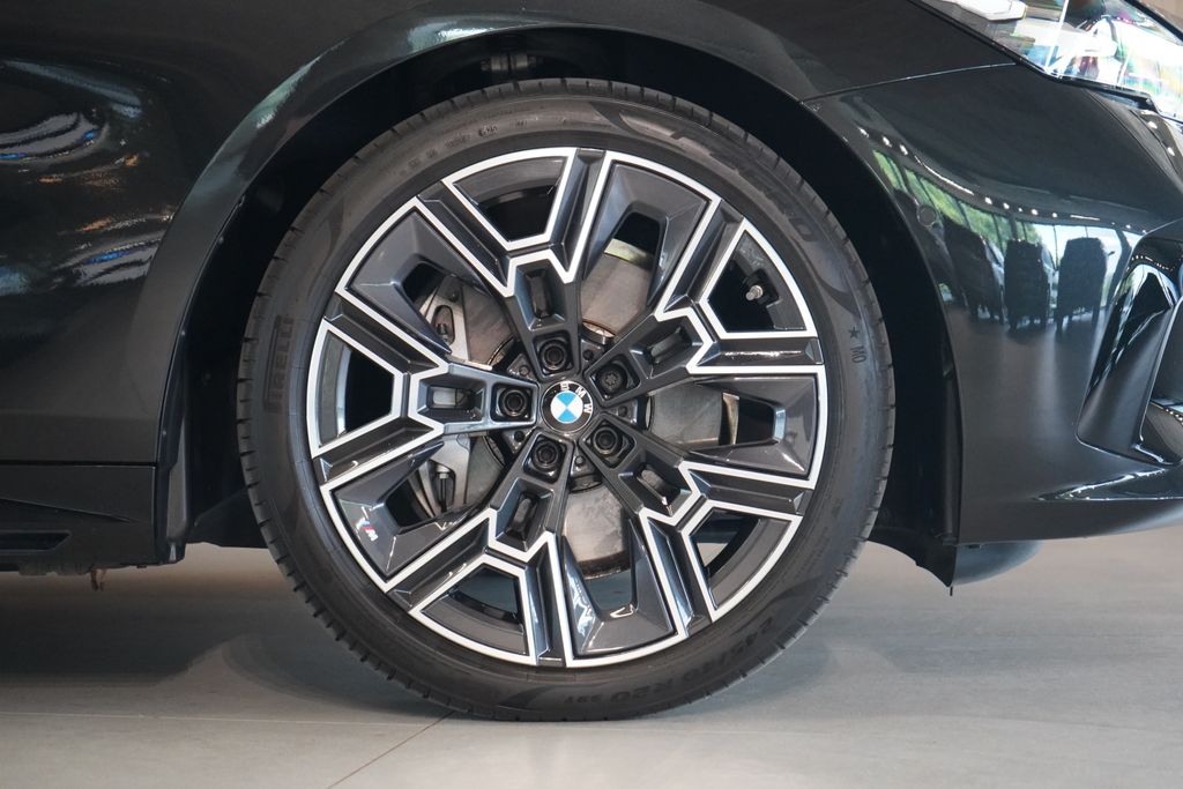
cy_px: 394
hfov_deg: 28.8
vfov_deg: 19.5
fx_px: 2300
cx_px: 592
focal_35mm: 70
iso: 10000
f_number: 5.6
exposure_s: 1/160
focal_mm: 70
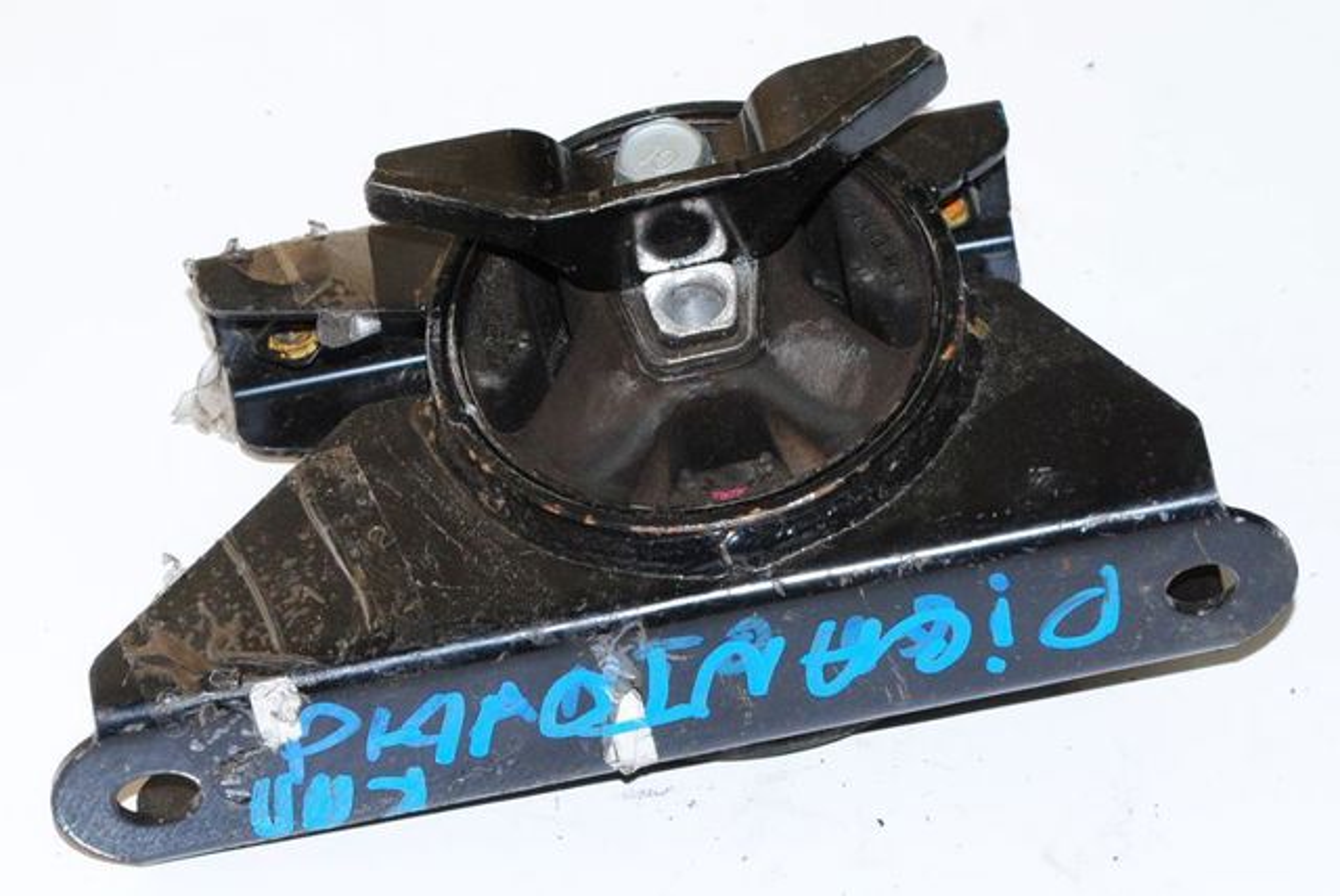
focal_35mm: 82
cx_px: 670
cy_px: 448
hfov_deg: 24.6
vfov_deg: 16.6
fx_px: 3074
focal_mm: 55
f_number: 9
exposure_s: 1/40
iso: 400
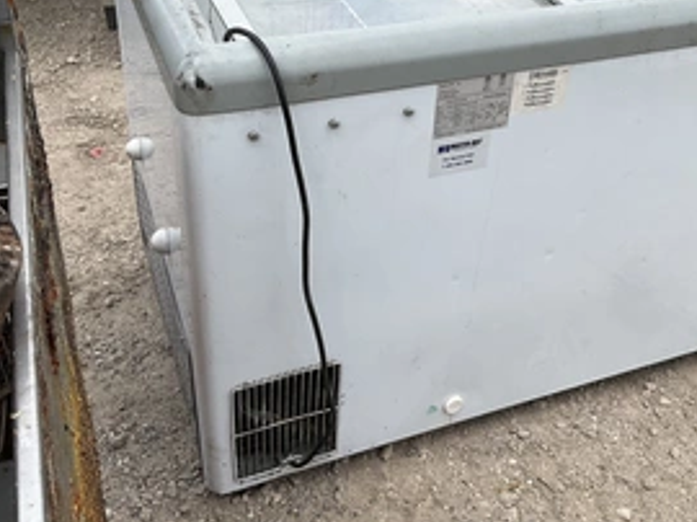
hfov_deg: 43.7
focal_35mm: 43
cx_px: 410
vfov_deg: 33.0
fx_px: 865
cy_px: 142
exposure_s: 1/1279
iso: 25
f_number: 1.8
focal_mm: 3
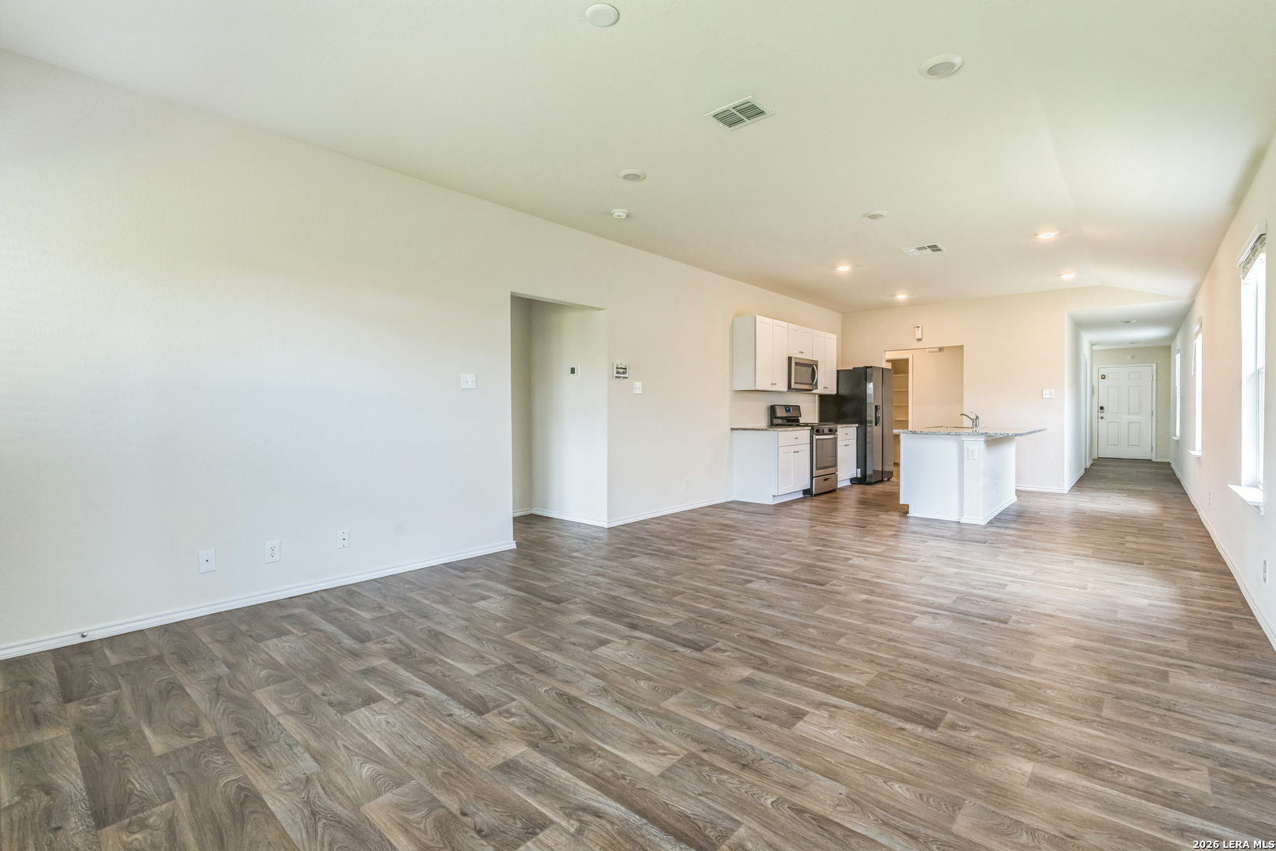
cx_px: 638
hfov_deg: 96.7
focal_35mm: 16
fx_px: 567
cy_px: 426
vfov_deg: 73.7
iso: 250
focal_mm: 16
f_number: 9
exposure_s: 1/15
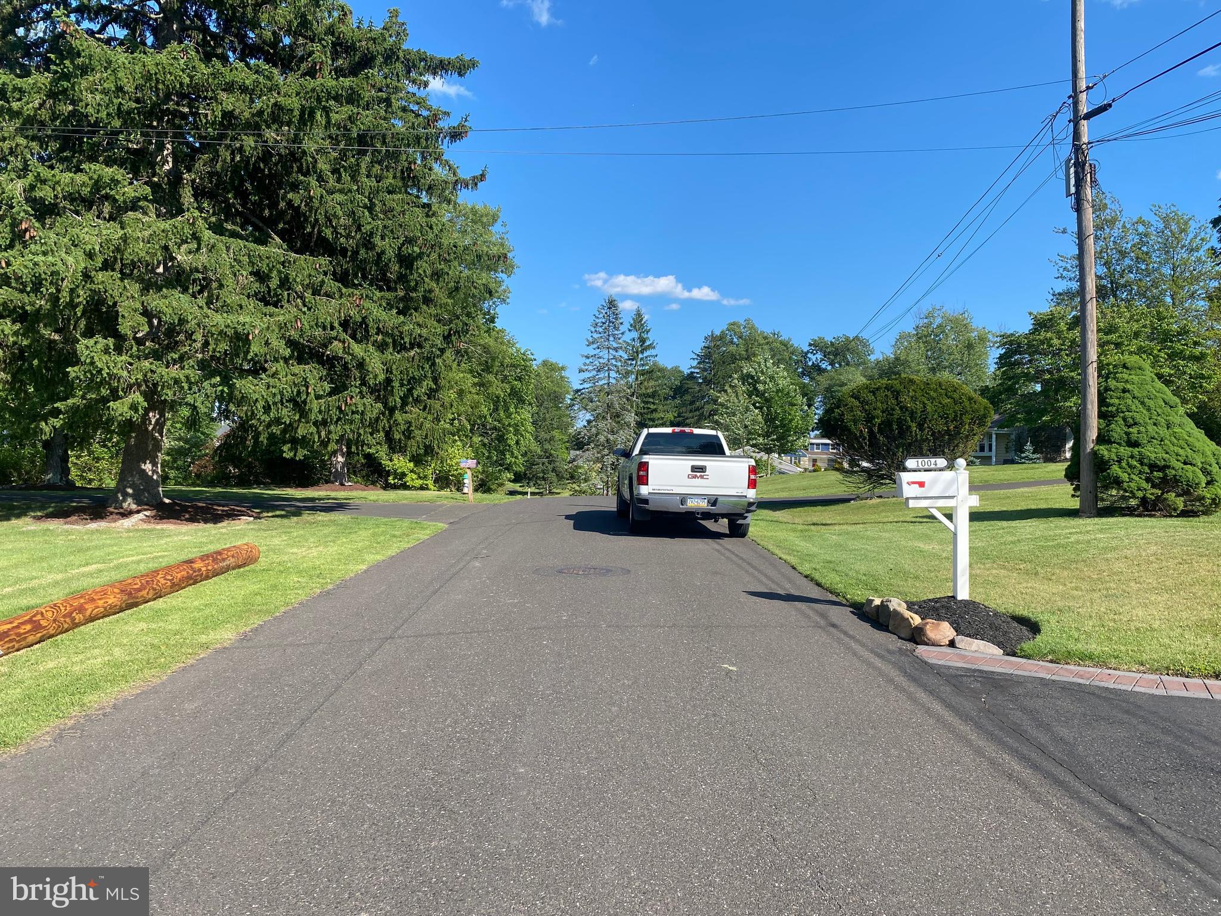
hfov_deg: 67.3
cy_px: 458
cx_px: 610
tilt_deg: +1.2
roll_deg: -1.7
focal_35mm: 26
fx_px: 917
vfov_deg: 53.1
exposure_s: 1/1808
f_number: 1.8
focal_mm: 4.25
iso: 32
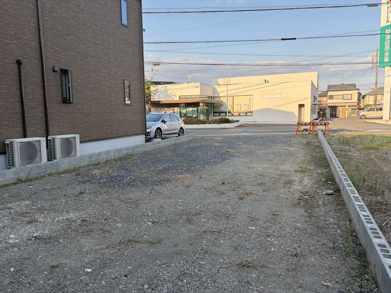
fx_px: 294
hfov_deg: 67.3
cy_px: 146
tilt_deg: -4.5
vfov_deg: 53.1
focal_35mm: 26
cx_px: 196
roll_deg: +0.7
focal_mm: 5.96
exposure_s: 1/861
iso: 50
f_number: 1.6
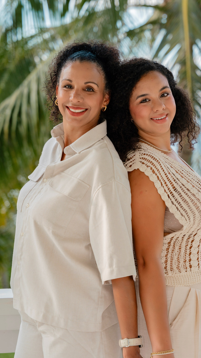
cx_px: 125
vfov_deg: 21.9
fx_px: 924
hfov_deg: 12.4
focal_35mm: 98
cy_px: 158
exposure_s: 1/400
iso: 200
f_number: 2.8
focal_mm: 65.4
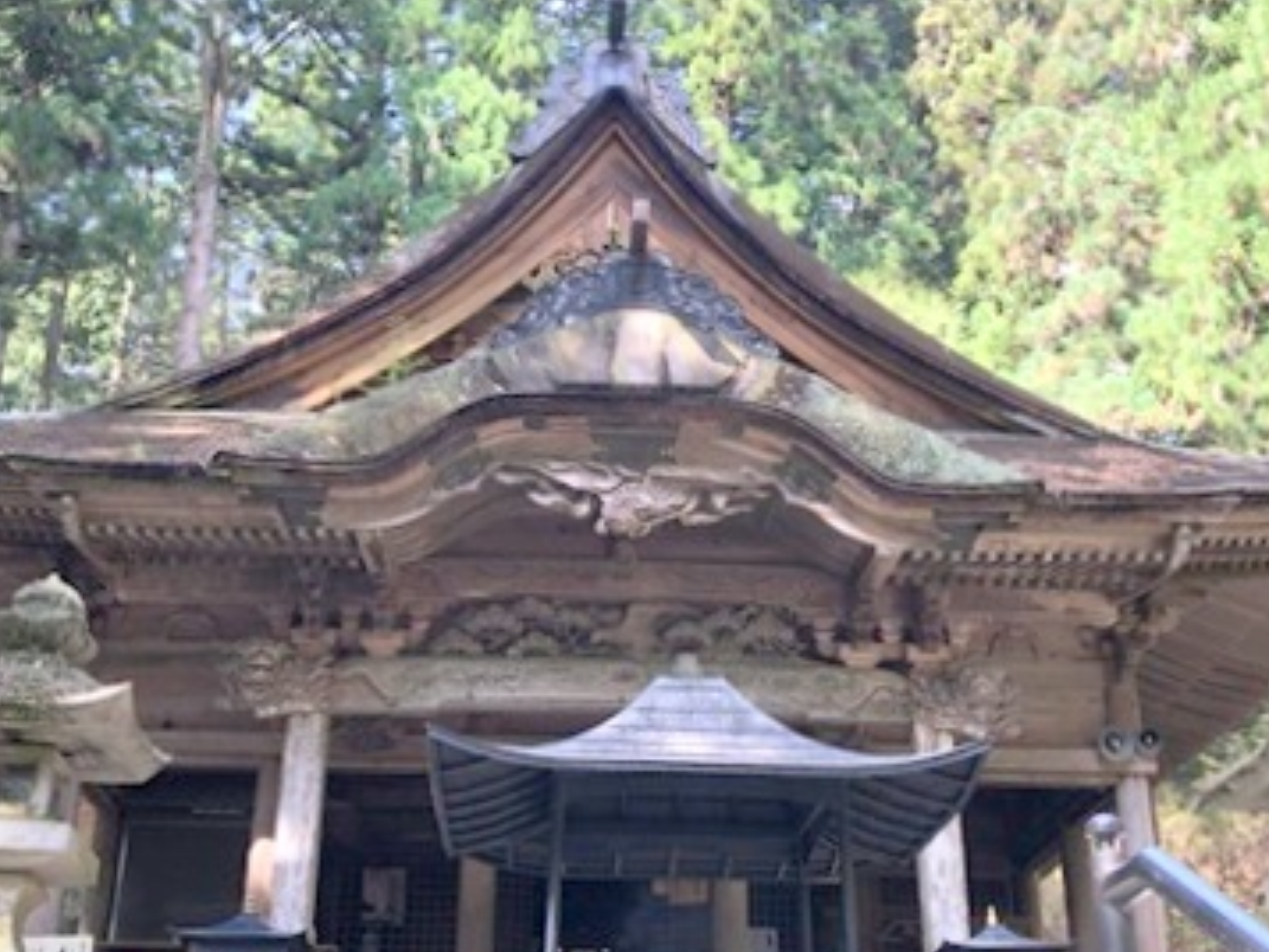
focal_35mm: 47
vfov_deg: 30.9
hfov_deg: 40.4
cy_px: 494
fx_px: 1724
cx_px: 633
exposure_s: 1/120
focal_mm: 3.99
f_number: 1.8
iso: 50
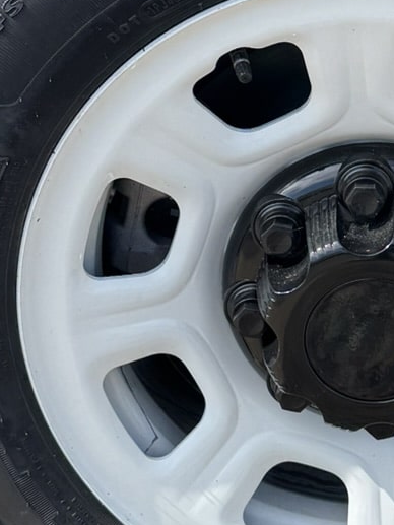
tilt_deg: -17.2
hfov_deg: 15.4
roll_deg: -1.0
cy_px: 155
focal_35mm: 95
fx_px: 1441
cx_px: 366
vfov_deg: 20.5
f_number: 1.78
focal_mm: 6.76
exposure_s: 1/1818
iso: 80
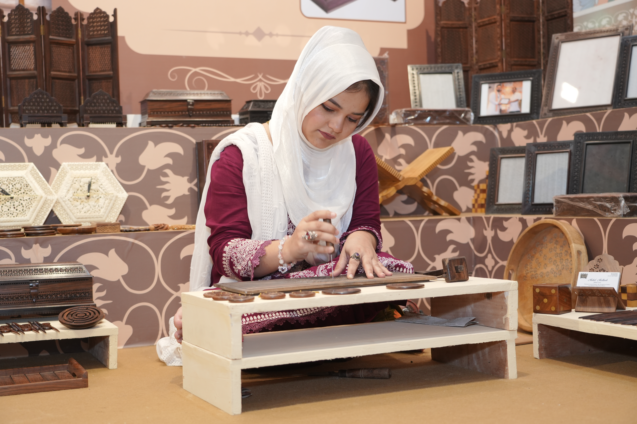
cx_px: 318
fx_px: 920
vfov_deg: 26.0
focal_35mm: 52
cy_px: 212
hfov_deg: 38.2
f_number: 4
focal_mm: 52
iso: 800
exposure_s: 1/125
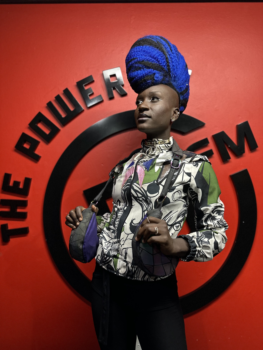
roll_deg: +0.2
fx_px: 243
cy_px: 175
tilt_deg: -2.6
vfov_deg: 71.6
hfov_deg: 56.8
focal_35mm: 24
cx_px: 132
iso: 400
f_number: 1.78
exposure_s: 1/50
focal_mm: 6.86
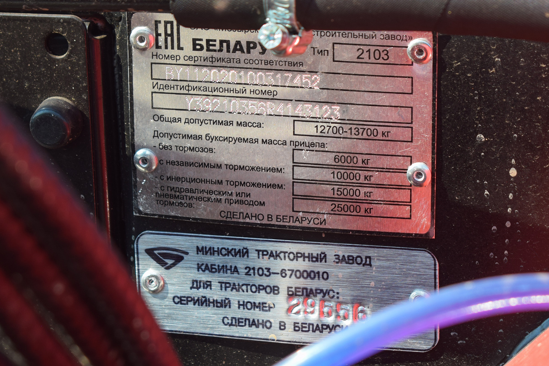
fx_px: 1258
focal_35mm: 82
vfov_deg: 16.6
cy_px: 183
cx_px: 274
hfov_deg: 24.6
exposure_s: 1/250
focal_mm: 55
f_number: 6.3
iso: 200
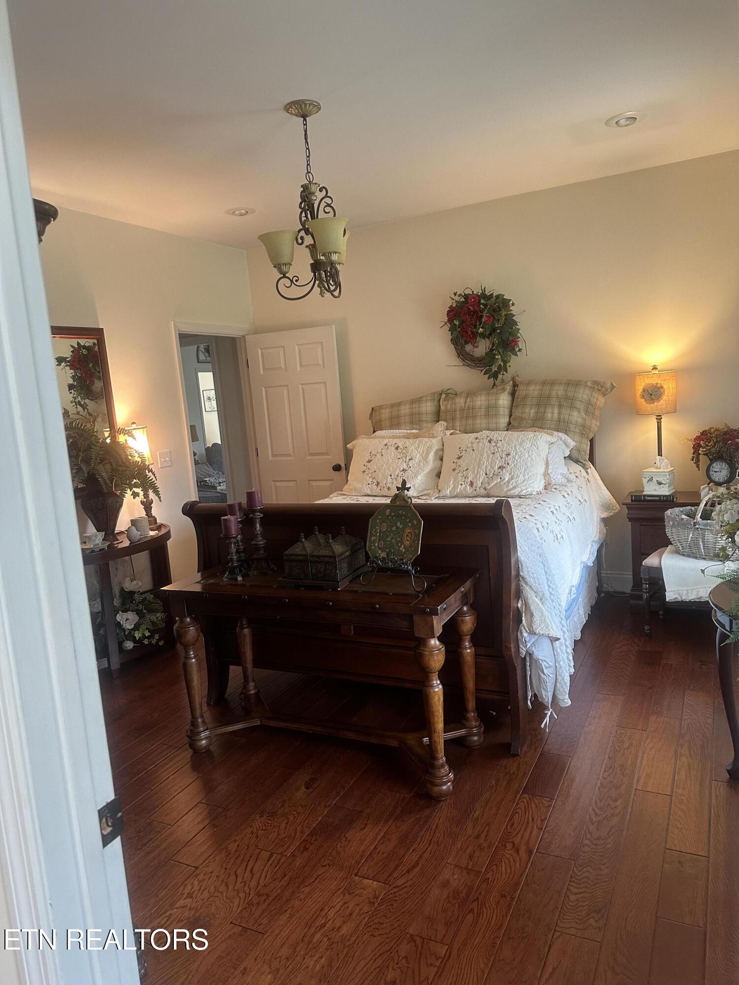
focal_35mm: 24
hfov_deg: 56.8
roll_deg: +3.9
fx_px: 683
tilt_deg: -7.1
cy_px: 492
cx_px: 370
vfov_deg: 71.6
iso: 250
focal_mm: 6.86
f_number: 1.78
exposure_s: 1/60
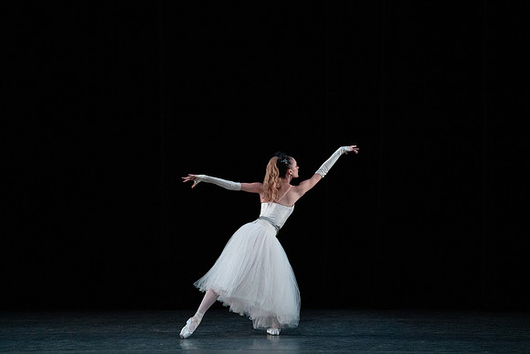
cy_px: 177
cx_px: 265
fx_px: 2945
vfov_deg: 6.9
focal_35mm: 200
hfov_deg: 10.3
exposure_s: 1/400
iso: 16000
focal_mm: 200
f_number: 5.6
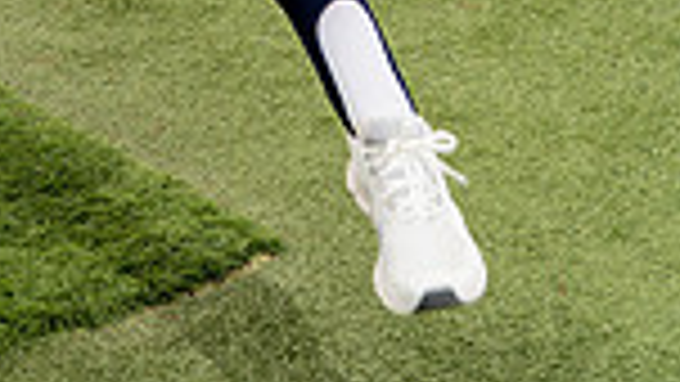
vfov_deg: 9.7
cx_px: 63
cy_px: -562
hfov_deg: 19.3
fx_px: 1966
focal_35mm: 109
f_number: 5.6
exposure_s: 1/250
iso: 80
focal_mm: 35
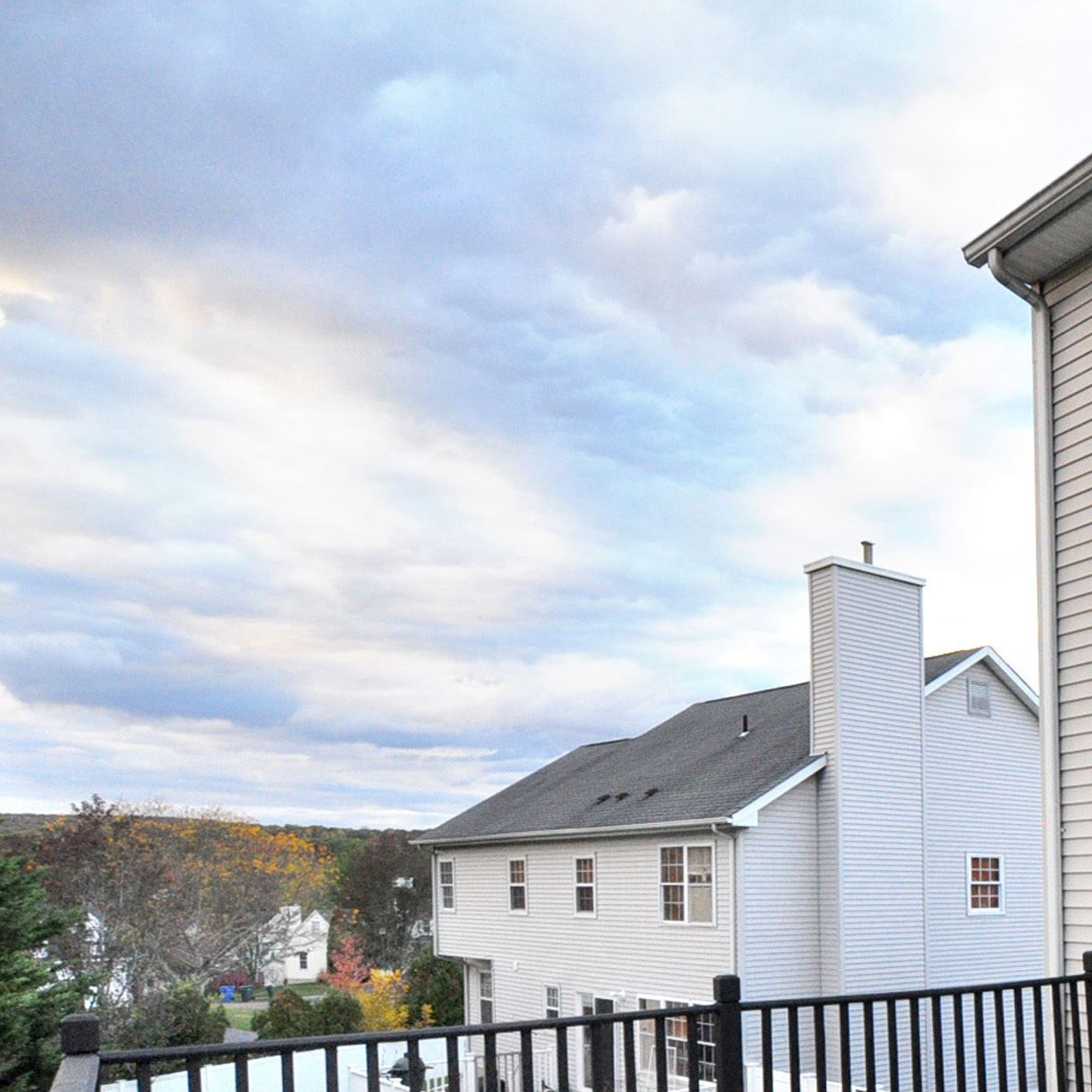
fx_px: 1071
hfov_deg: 42.4
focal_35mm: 30
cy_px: 835
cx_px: 1203
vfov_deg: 51.5
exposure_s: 1/160
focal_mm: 10
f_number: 8
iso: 1600
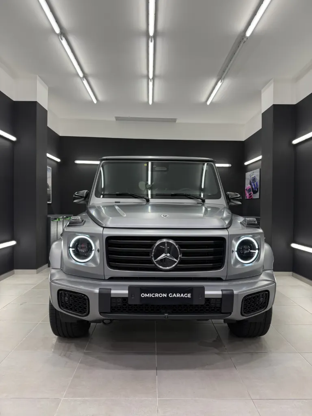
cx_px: 156
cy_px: 208
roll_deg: -0.9
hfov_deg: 56.8
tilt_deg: -0.4
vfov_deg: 71.6
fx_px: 288
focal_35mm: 24
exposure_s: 1/85
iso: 80
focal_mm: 6.76
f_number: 1.78
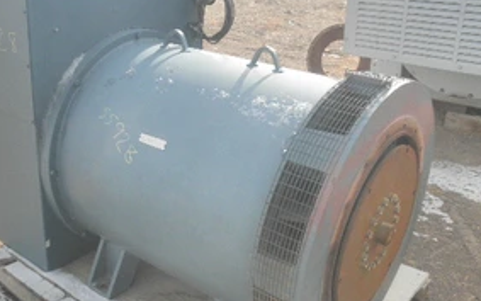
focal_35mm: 42
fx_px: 551
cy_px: 158
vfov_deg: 30.6
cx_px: 158
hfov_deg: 46.4
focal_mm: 5
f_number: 8.5
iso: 64
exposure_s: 1/60
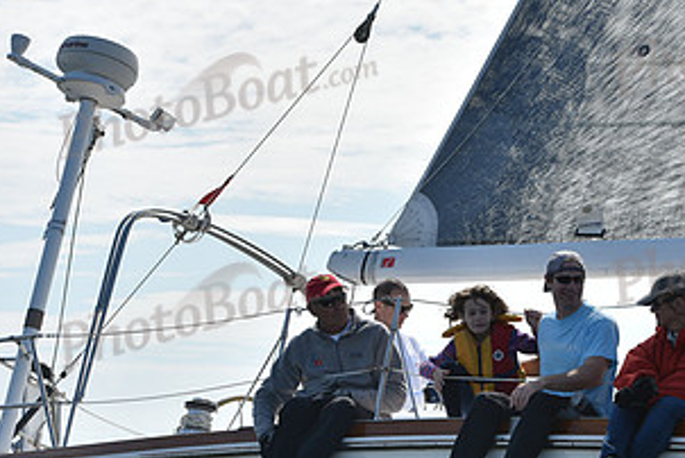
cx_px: 497
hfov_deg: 12.6
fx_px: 3104
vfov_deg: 8.4
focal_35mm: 163
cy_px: 396
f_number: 9
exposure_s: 1/1000
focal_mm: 85
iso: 320
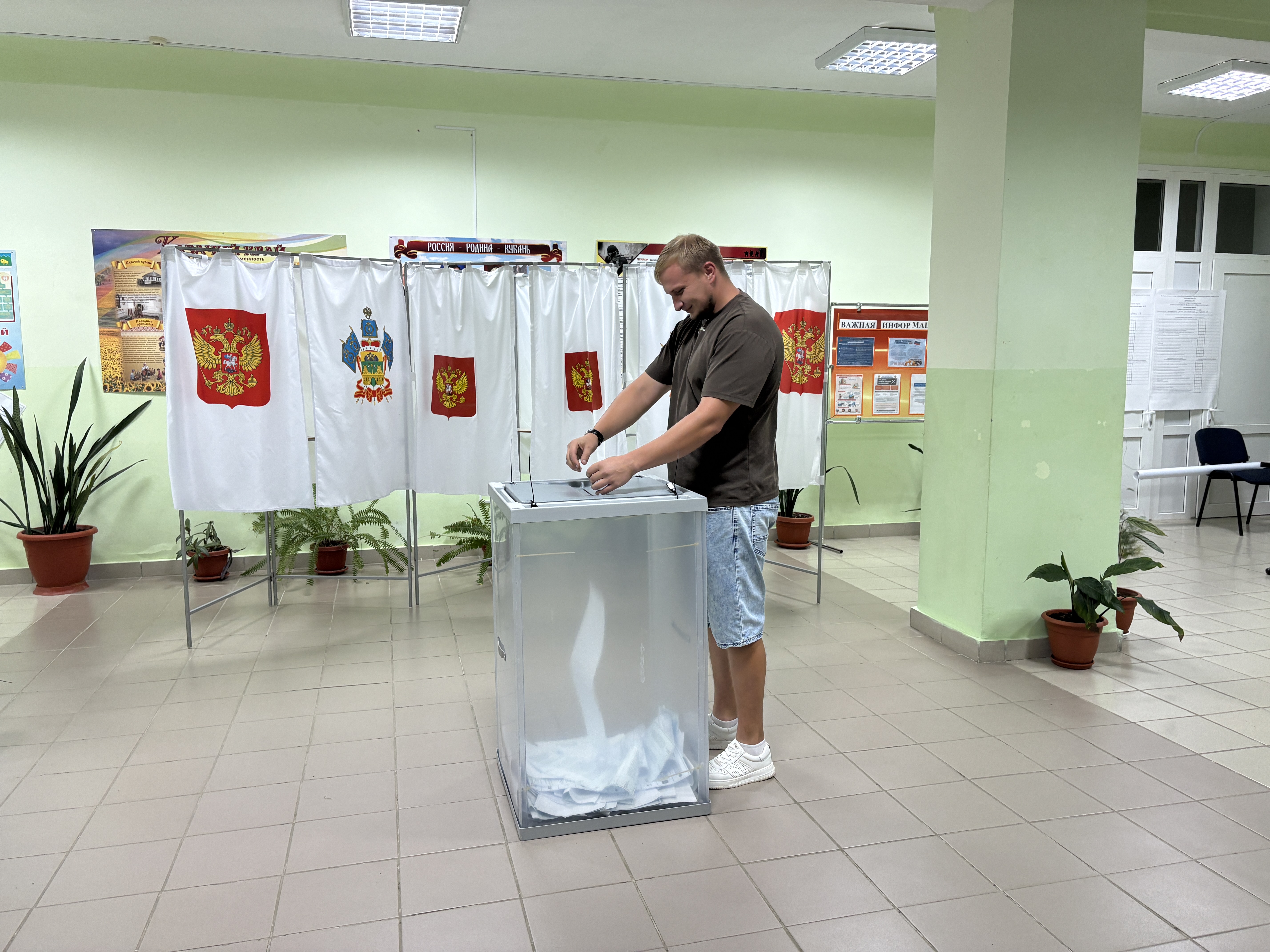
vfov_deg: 53.1
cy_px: 476
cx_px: 635
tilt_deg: -5.9
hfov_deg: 67.3
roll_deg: +0.5
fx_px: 954
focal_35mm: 26
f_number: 1.6
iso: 125
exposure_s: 1/50
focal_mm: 5.96
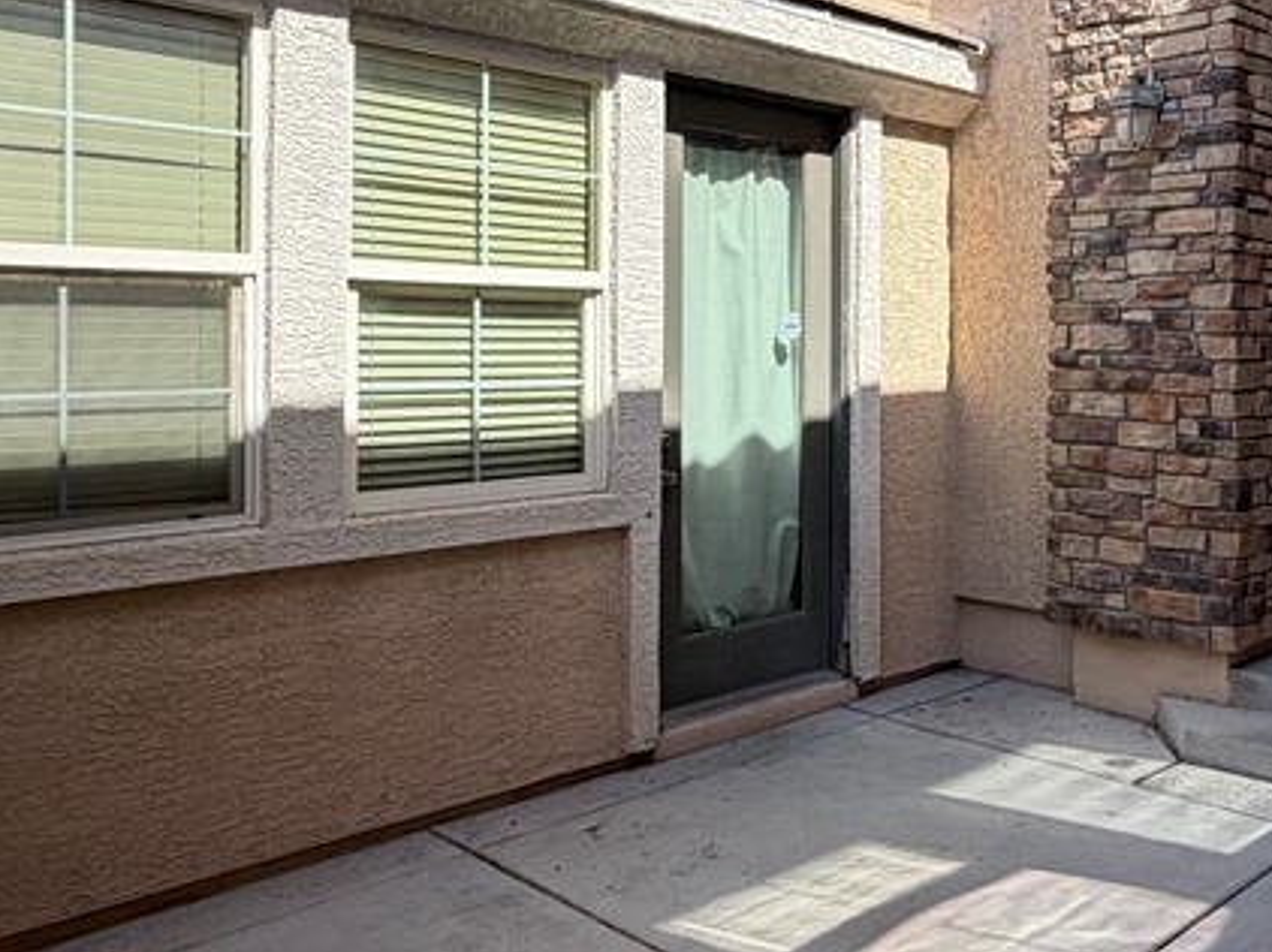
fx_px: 1249
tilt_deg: +0.9
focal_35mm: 34
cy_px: 325
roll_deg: -0.2
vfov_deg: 41.3
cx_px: 1055
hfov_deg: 50.1
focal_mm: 2.22
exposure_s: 1/694
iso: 40
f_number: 2.2
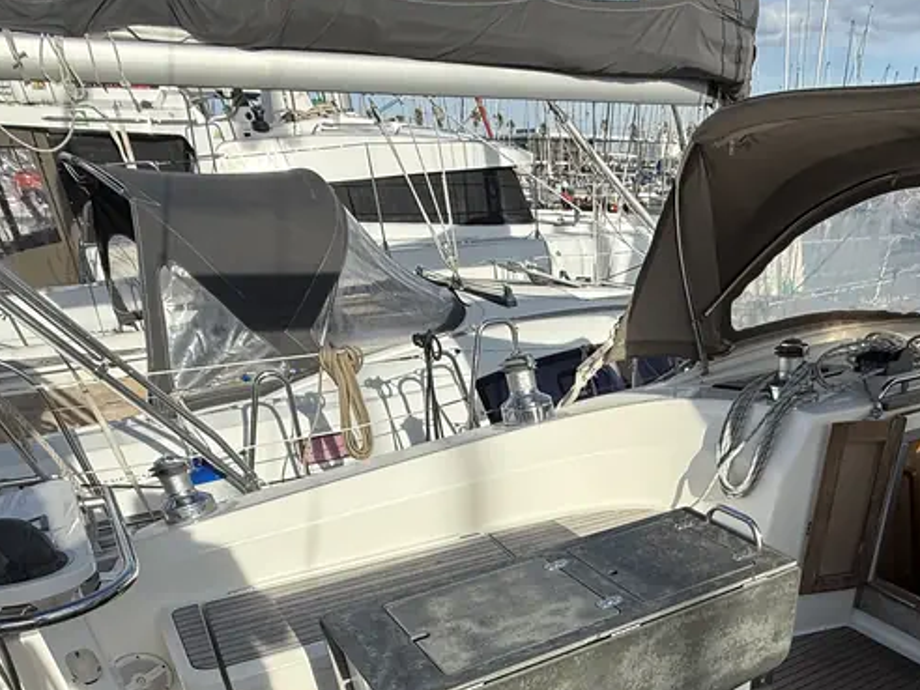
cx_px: 628
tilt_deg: -36.1
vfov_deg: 41.4
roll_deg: -0.9
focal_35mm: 29
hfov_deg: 59.9
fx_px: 771
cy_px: 702
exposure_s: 1/1259
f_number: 2.2
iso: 64
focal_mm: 2.22
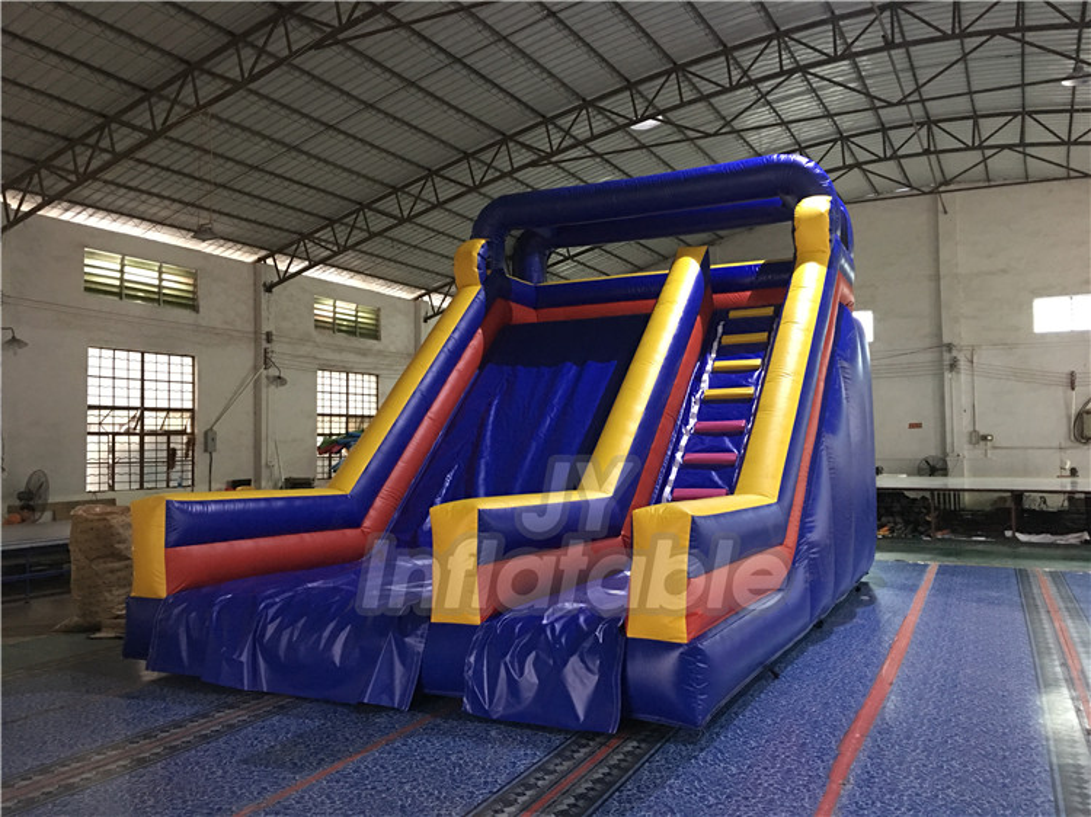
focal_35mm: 29
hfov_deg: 61.7
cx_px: 546
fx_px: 914
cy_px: 408
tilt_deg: +2.4
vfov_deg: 48.2
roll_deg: +0.7
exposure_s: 1/8
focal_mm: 4.15
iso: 160
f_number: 2.2
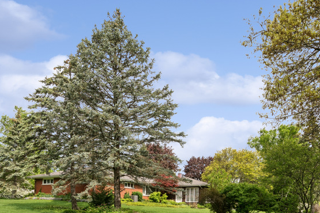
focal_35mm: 35
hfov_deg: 54.4
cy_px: 195
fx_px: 311
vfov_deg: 35.4
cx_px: 152
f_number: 13
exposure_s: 1/125
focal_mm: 12
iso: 100
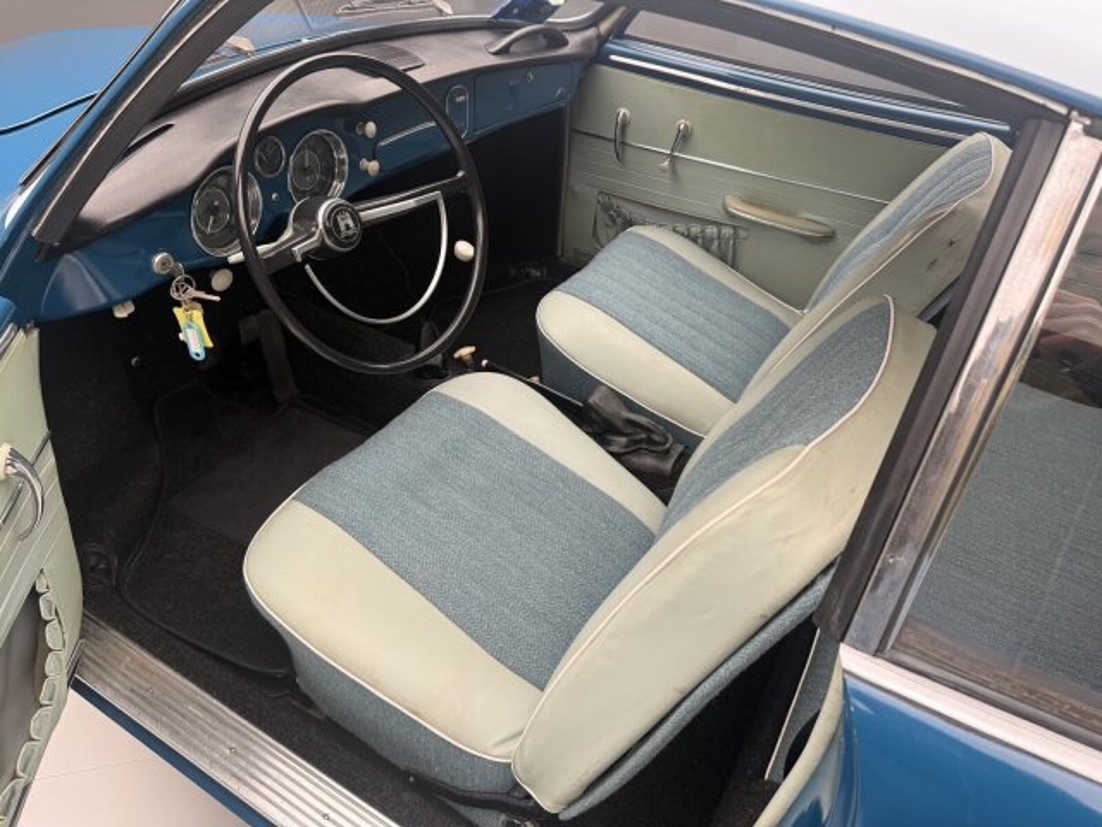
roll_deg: -3.2
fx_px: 764
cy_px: 414
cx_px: 551
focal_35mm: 24
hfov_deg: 71.6
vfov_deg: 56.8
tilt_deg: -37.1
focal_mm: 6.76
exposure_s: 1/49
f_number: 1.78
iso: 200
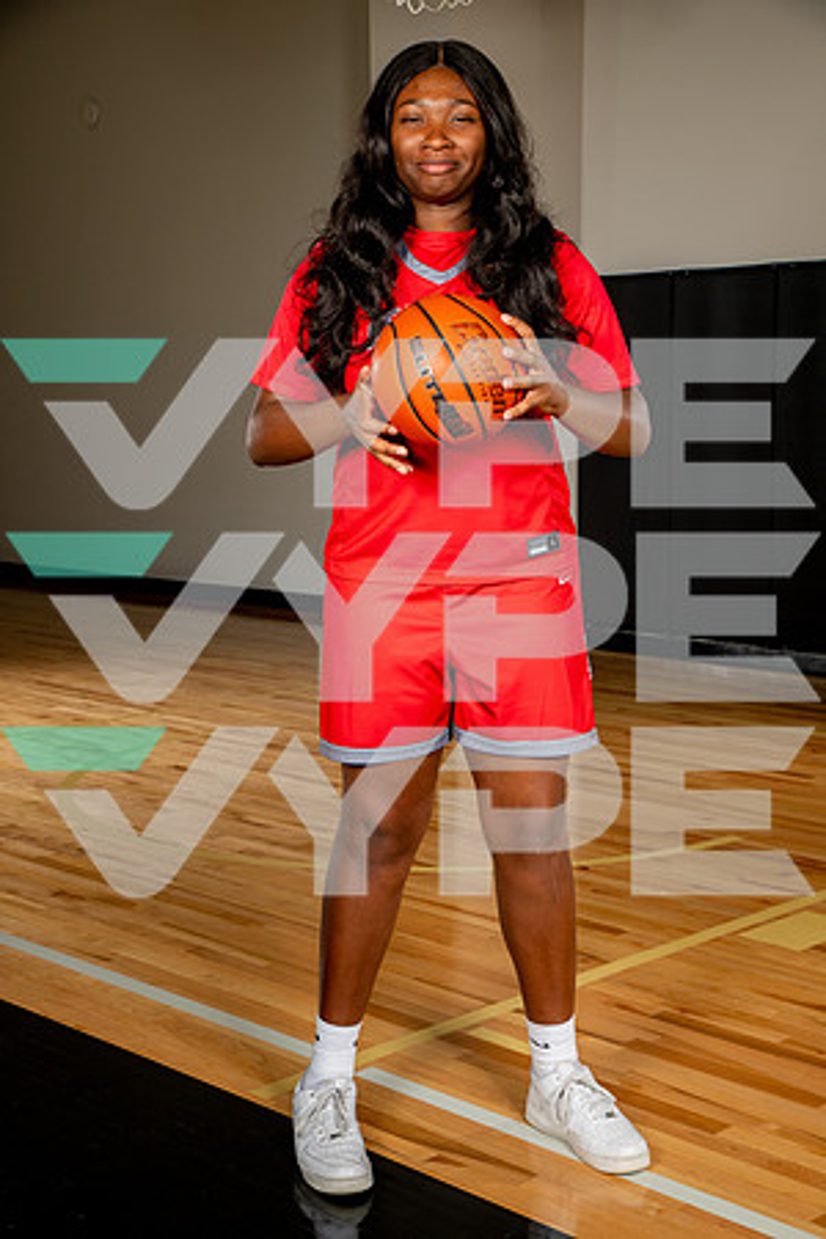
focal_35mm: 55
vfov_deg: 36.2
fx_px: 1893
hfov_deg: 24.6
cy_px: 620
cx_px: 413
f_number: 8
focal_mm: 55
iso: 250
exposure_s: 1/400
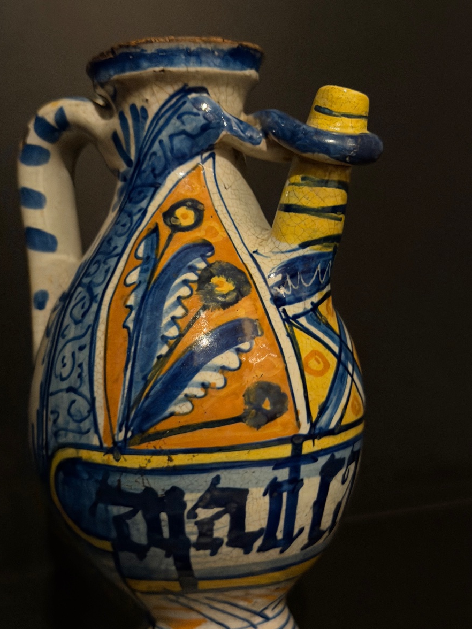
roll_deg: +0.7
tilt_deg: -5.6
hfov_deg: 29.7
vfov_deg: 38.9
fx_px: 891
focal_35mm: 49
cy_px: 312
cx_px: 234
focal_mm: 6.76
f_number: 1.78
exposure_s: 1/20
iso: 800
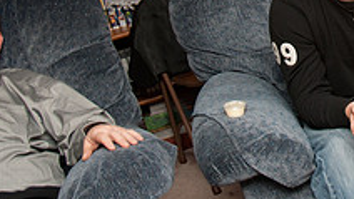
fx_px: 807
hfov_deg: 23.7
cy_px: -5
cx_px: 357
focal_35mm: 86
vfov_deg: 13.8
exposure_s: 1/50
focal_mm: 20
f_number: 4
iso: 160
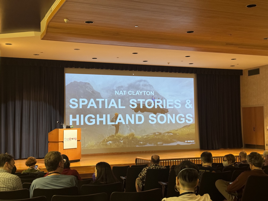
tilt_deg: +4.0
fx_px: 372
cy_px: 100
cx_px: 134
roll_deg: +0.7
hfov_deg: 39.7
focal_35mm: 48
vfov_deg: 30.3
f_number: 1.78
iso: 400
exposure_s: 1/30
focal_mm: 6.76
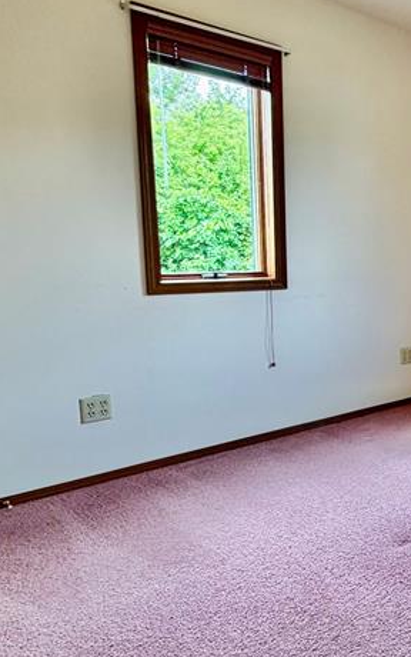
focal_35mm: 33
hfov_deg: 30.0
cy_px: 327
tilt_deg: -7.9
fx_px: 591
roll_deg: -1.4
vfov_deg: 58.1
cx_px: 544
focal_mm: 2.22
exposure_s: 1/120
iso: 100
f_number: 2.2
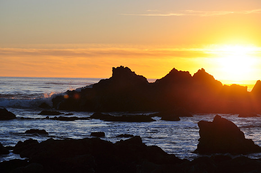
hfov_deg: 17.1
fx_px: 869
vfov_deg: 11.4
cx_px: 130
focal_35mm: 120
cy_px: 86
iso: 200
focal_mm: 80
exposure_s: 1/400
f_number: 10
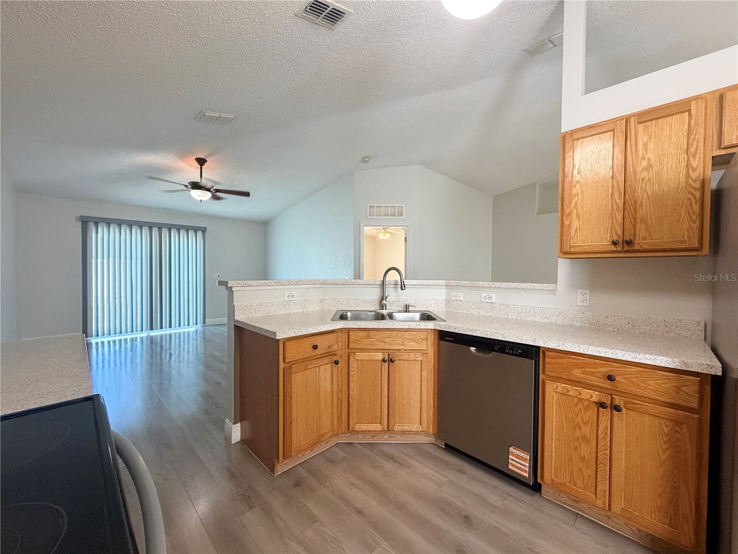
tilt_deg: -1.0
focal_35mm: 14
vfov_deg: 85.7
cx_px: 369
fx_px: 298
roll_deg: -0.3
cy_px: 277
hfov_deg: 102.1
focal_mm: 2.22
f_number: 2.2
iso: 320
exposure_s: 1/60
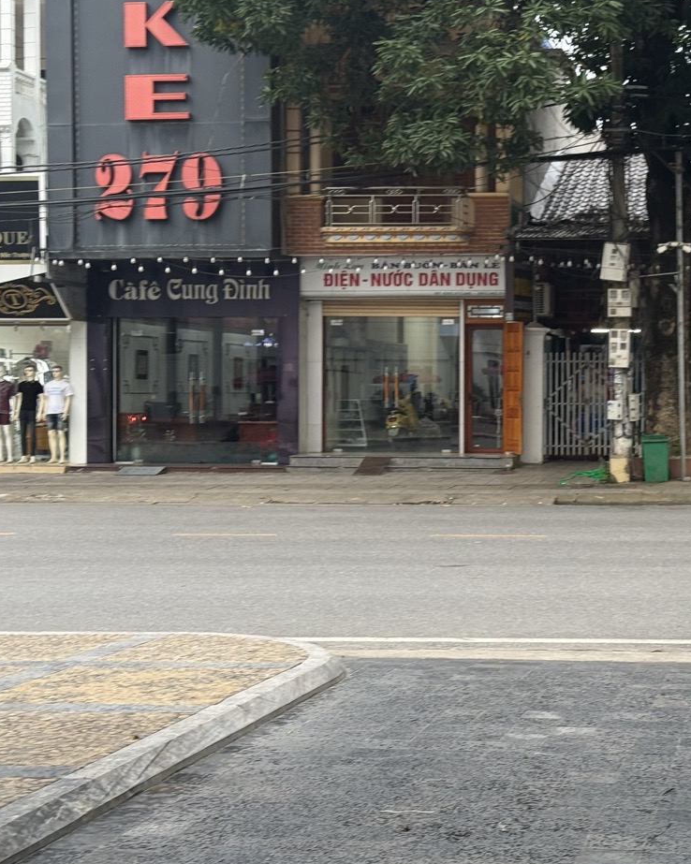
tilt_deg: -0.5
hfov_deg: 23.2
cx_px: 530
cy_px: 421
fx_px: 1662
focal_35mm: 65
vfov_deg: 29.1
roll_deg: -0.2
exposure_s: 1/66
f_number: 1.78
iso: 100
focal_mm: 6.76
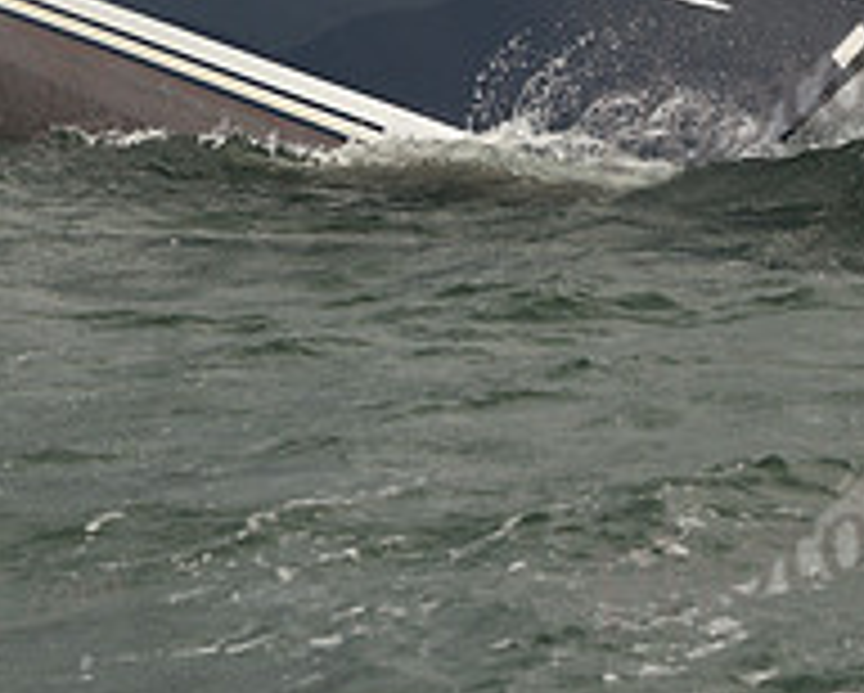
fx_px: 5068
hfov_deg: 9.7
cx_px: 360
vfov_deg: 7.8
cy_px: -106
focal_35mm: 198
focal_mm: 70
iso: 250
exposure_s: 1/640
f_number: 5.6
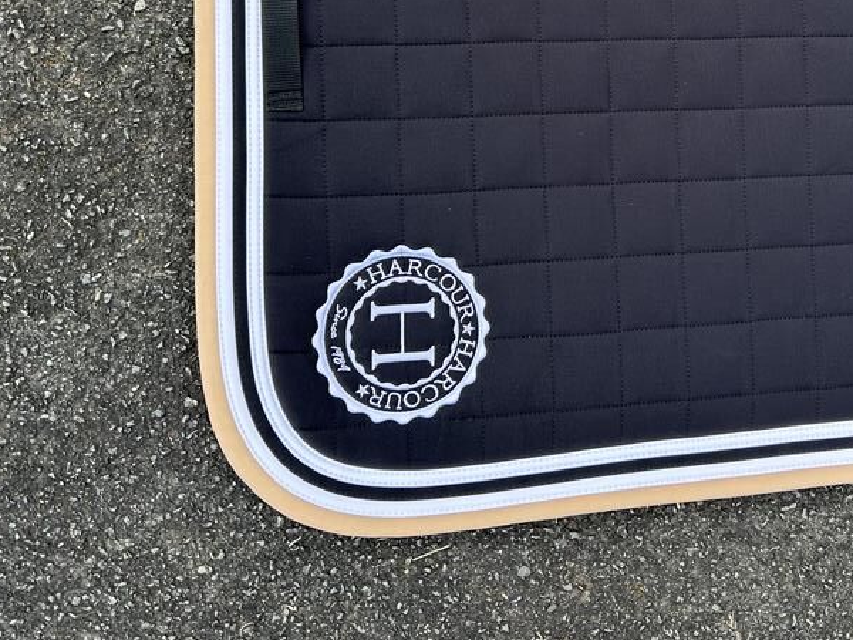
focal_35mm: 52
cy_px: 40
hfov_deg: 36.2
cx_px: 610
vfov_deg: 26.9
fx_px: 1281
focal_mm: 5.7
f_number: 1.5
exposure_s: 1/814
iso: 50
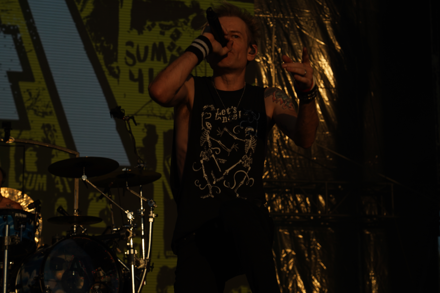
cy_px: 146
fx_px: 1283
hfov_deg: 19.5
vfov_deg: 13.0
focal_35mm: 105
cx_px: 220
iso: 100
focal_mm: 105
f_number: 8
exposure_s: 1/1000
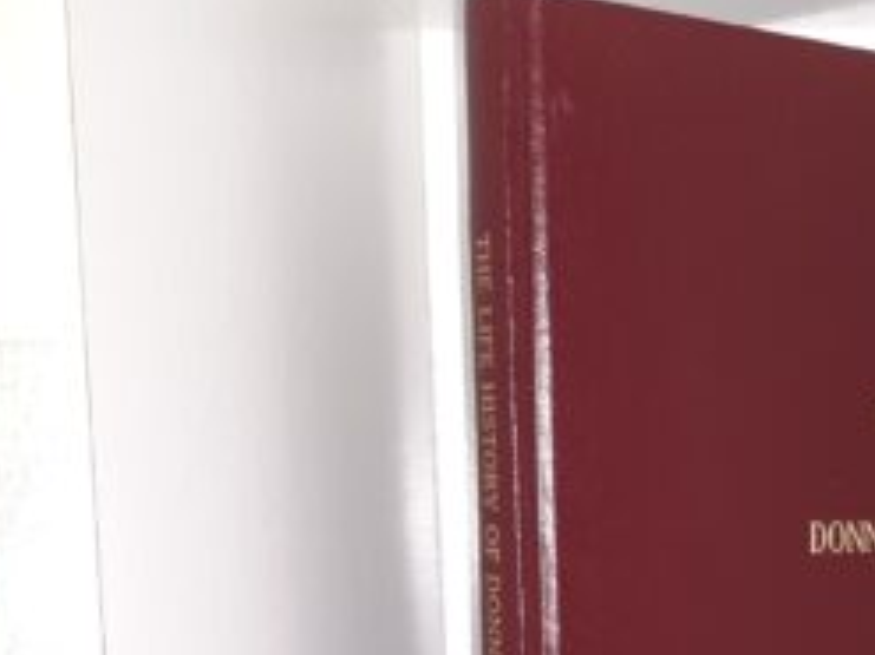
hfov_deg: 26.8
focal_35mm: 68
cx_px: 900
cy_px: 722
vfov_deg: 20.6
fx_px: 1718
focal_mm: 3.7
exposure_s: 1/40
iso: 40
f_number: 1.7
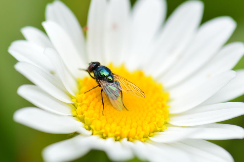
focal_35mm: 150
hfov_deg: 13.7
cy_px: 81
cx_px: 122
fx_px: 1016
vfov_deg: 9.1
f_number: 11
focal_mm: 100
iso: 360
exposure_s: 1/500
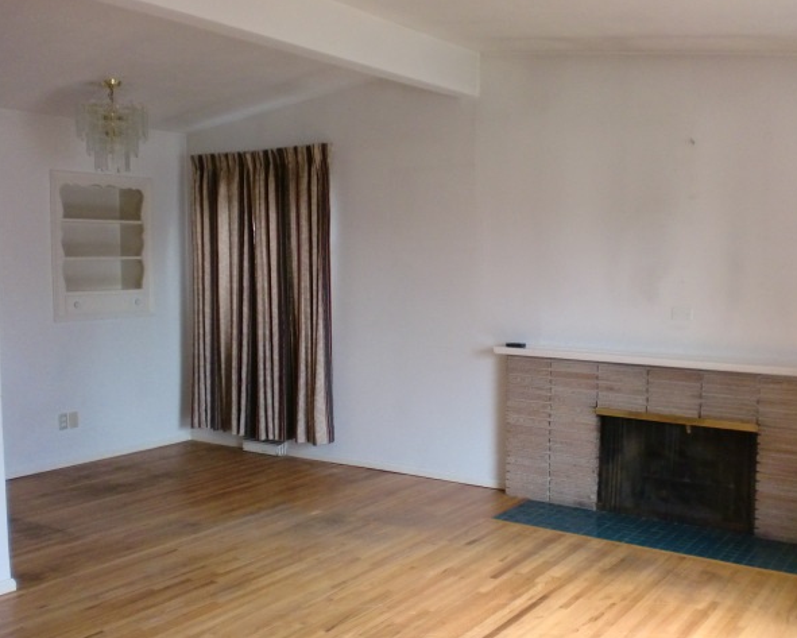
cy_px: 320
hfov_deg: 49.0
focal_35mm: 37
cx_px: 426
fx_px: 873
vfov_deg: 40.1
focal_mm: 6.3
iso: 320
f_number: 3.1
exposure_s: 1/60
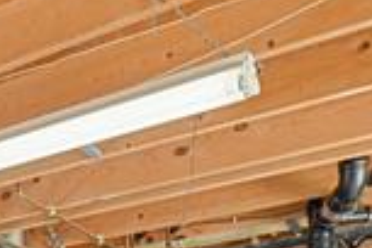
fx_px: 734
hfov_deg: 21.6
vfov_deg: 15.7
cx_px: -246
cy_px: 479
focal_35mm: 71
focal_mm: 17
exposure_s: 1/10
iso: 12800
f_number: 8
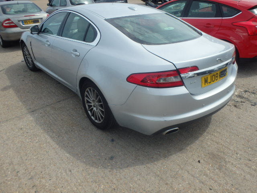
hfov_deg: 63.4
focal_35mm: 28
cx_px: 128
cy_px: 96
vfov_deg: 49.7
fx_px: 208
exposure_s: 1/125
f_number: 11
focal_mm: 5
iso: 125
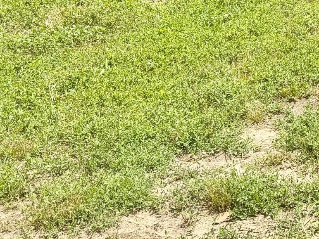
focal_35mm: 101
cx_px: 517
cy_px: -209
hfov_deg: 17.0
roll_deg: -0.3
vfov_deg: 13.1
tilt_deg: -7.1
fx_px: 931
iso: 50
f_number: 1.6
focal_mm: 5.96
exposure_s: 1/1550
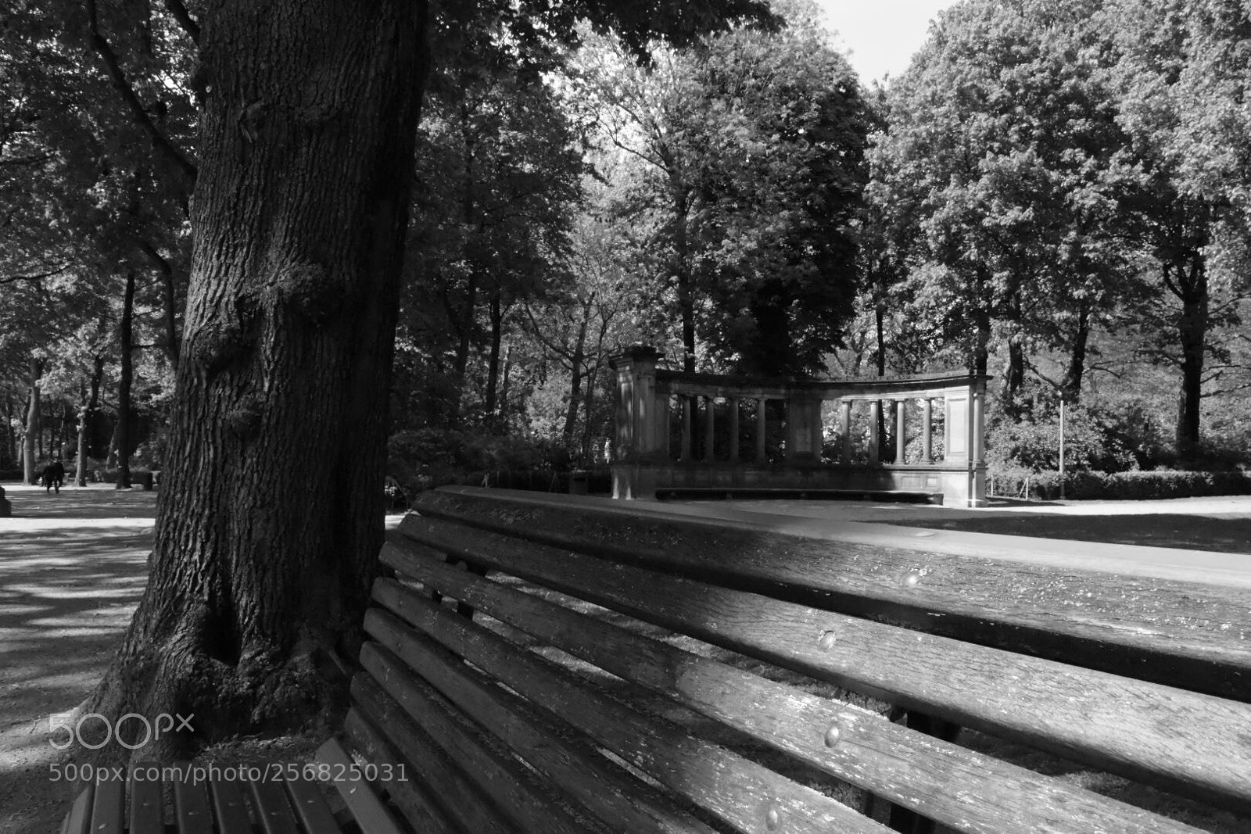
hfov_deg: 61.9
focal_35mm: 30
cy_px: 417
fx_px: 1043
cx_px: 626
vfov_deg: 43.6
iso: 6400
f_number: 16
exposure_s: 1/1250
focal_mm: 20
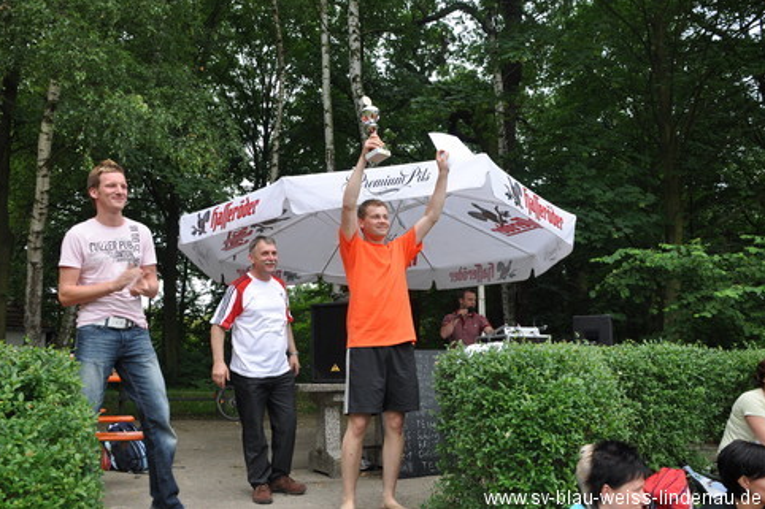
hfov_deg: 65.5
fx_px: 595
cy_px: 247
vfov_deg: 46.4
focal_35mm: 28
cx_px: 375
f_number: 5.6
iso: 250
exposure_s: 1/125
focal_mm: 18
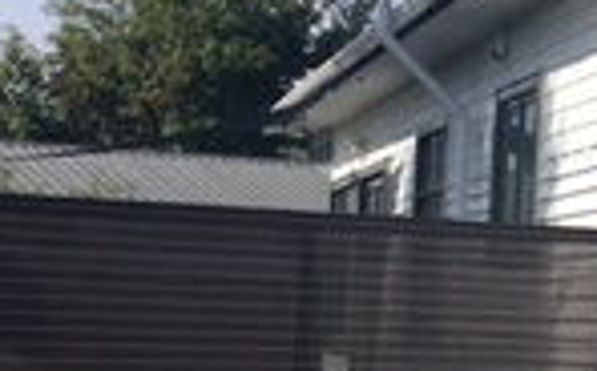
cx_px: 1033
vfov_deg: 9.8
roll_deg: -0.7
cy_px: 173
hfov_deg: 14.1
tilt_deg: +4.5
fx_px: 2161
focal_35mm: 133
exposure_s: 1/1374
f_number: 2.2
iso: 25
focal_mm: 4.15
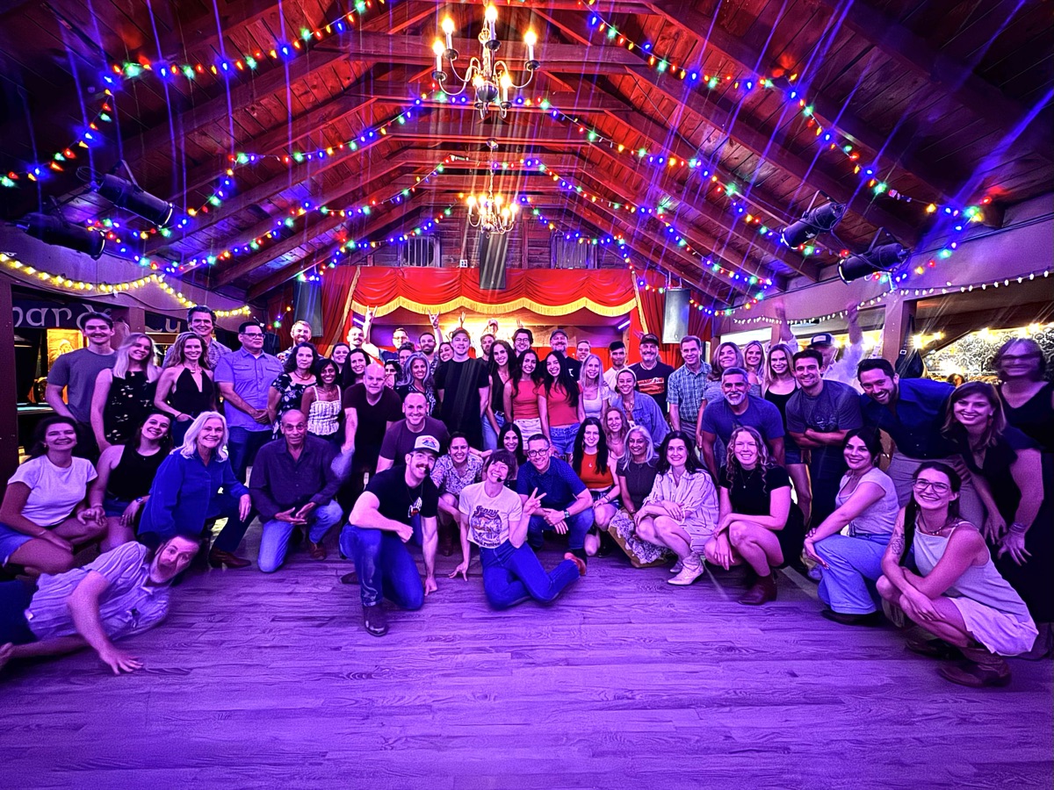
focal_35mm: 14
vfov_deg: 85.7
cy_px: 395
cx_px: 527
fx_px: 426
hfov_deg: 102.1
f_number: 2.2
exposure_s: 1/7
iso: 1600
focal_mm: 2.22
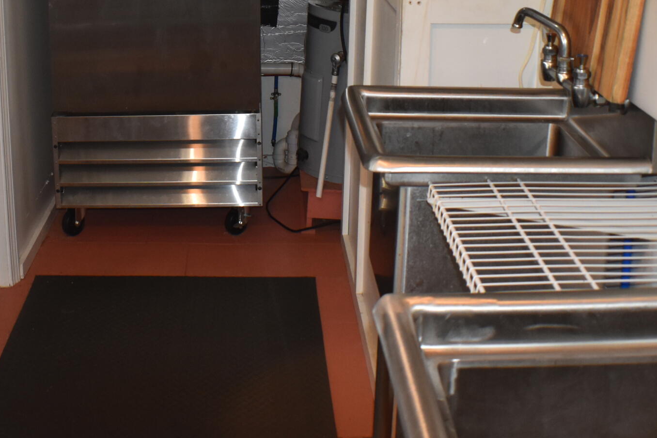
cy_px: -43
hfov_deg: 27.4
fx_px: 1332
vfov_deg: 18.0
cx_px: 180
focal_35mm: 73
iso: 800
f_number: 3.8
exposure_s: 1/160
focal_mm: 22
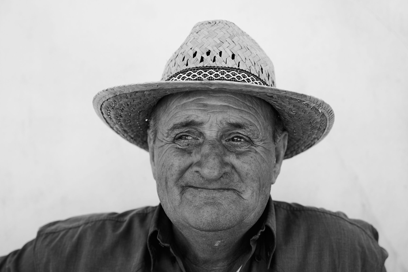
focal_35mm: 50
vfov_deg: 27.0
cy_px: 136
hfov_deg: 39.6
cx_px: 204
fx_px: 567
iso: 320
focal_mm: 50
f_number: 4
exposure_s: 1/1000
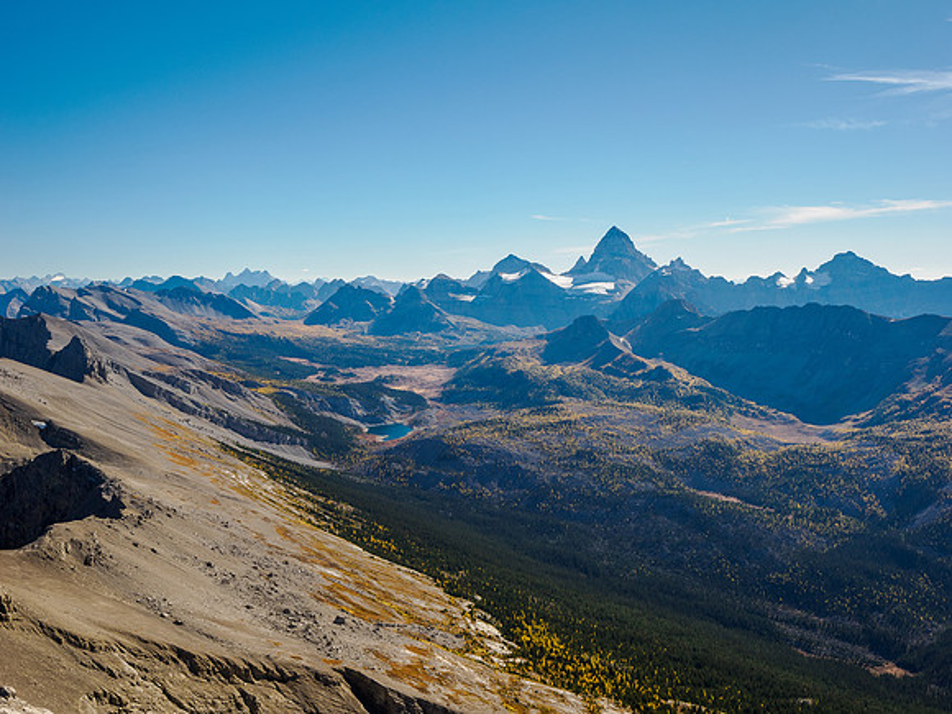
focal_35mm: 36
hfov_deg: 51.4
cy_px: 357
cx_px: 476
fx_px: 990
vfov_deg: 39.7
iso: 200
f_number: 8
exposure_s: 1/160
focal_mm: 18
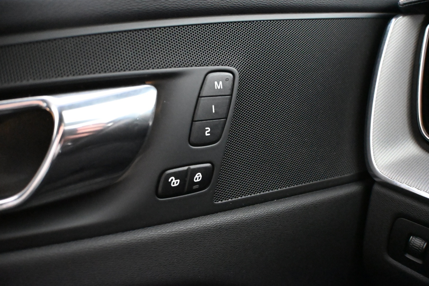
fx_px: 545
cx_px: 214
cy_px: 143
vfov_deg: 29.4
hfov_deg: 43.0
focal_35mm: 46
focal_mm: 30.5
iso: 12800
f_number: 4.8
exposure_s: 1/60
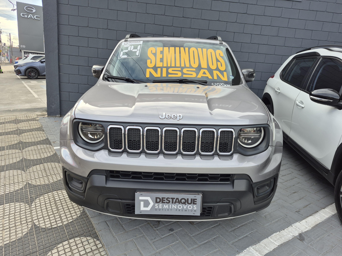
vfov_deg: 58.9
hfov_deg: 73.9
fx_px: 227
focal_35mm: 23
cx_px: 171
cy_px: 128
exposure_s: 1/469
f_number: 1.8
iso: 25
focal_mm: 5.4
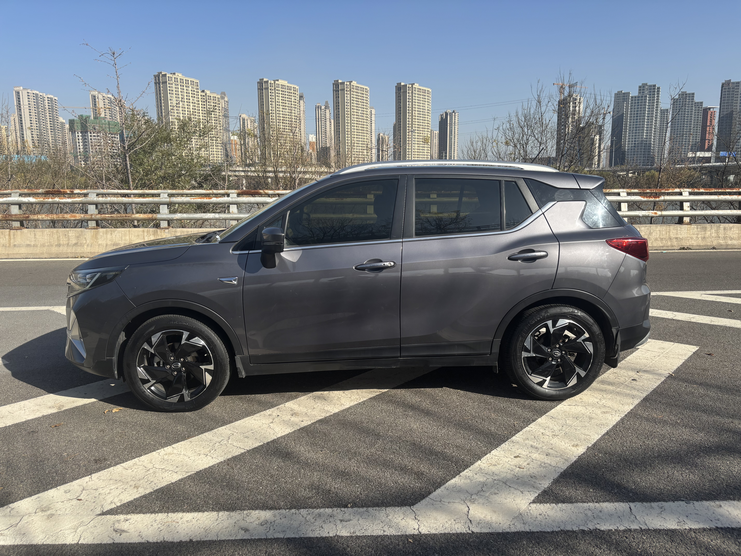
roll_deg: +0.6
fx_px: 557
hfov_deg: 67.3
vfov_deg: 53.1
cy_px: 278
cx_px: 370
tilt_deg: -10.1
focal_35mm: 26
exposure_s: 1/2151
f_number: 1.6
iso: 50
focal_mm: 5.96
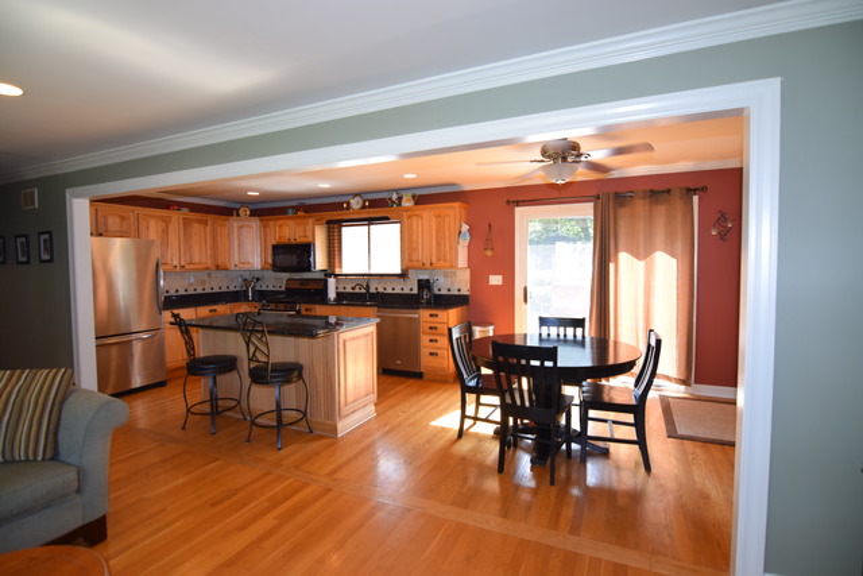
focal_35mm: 17
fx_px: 414
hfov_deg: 92.4
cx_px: 432
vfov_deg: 69.7
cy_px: 288
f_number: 4
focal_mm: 11.5
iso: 500
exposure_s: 1/60
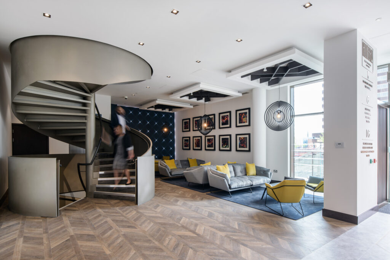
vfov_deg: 64.6
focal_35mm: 19
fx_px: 206
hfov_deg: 86.9
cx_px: 195
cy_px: 130
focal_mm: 19
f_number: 14
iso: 125
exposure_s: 1/3
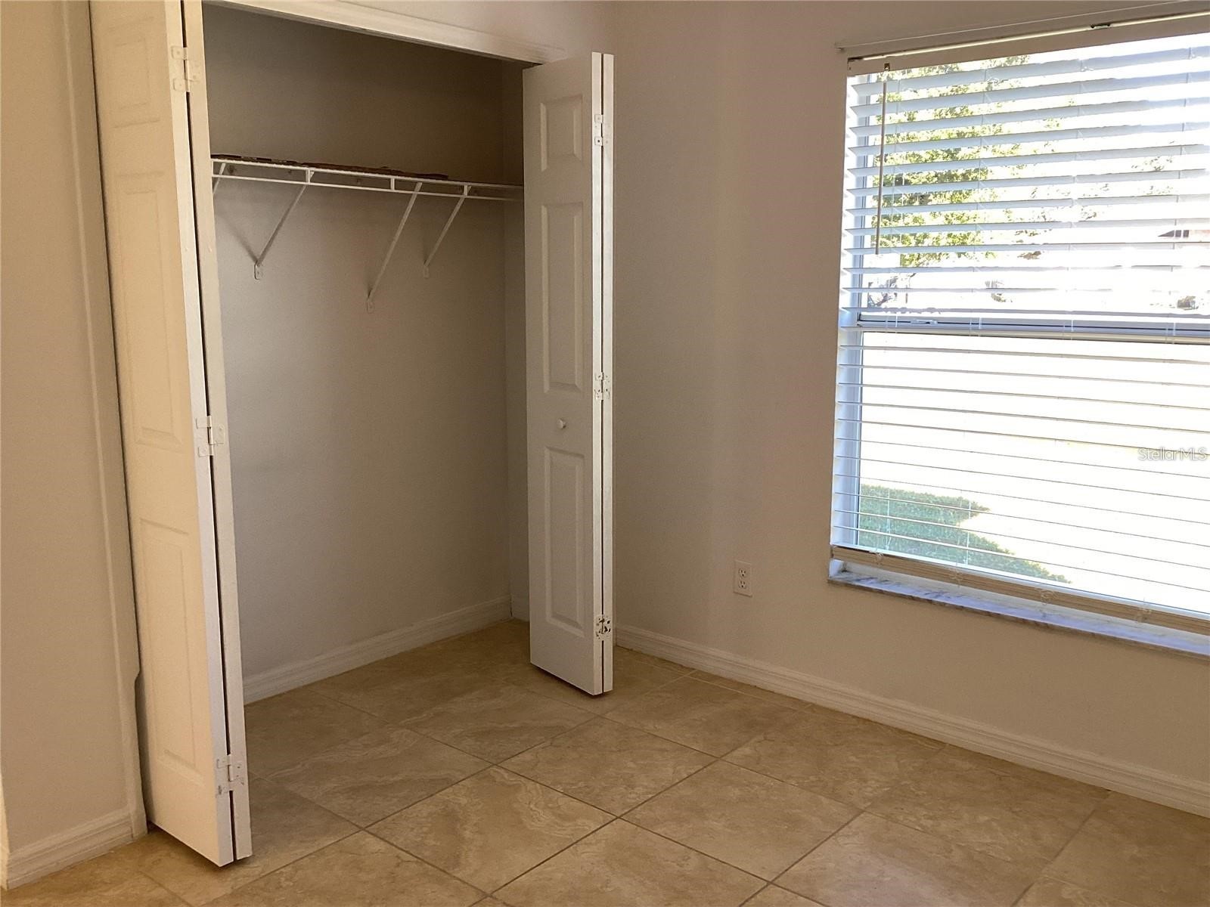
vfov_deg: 45.4
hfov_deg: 58.4
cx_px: 605
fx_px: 1084
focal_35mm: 31
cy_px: 454
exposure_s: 1/120
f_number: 2.4
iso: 80
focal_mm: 3.3
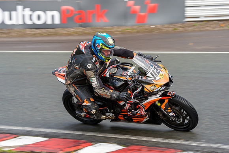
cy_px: 76
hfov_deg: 14.8
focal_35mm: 139
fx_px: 882
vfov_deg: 9.9
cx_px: 102
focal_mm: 125
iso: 250
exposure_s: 1/320
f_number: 6.3
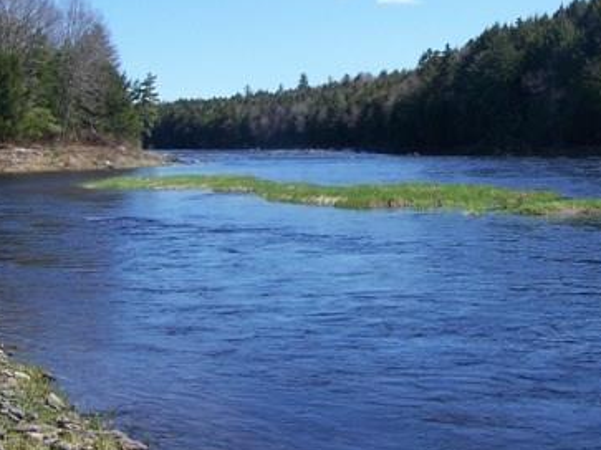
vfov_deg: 21.8
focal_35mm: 67
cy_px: 141
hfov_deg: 28.7
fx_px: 1163
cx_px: 414
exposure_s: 1/400
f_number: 4
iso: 64
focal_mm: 6.3
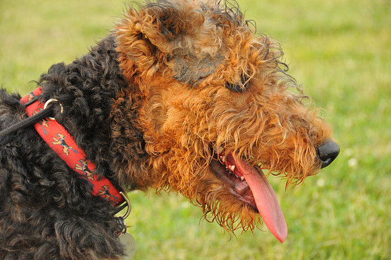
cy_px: 130
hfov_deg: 17.1
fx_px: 1302
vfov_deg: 11.4
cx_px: 196
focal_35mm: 120
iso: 2800
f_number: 5
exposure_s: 1/400
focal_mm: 80
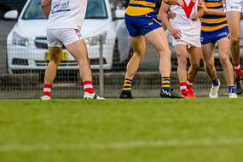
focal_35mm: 1435
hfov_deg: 1.4
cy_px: -11
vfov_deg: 1.0
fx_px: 9685
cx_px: 213
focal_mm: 420
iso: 10000
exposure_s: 1/1600
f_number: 4
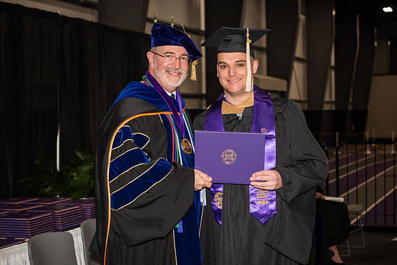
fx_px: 772
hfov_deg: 28.8
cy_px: 132
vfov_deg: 19.5
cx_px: 198
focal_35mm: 70
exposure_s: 1/200
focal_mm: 70
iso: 1000
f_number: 5.6
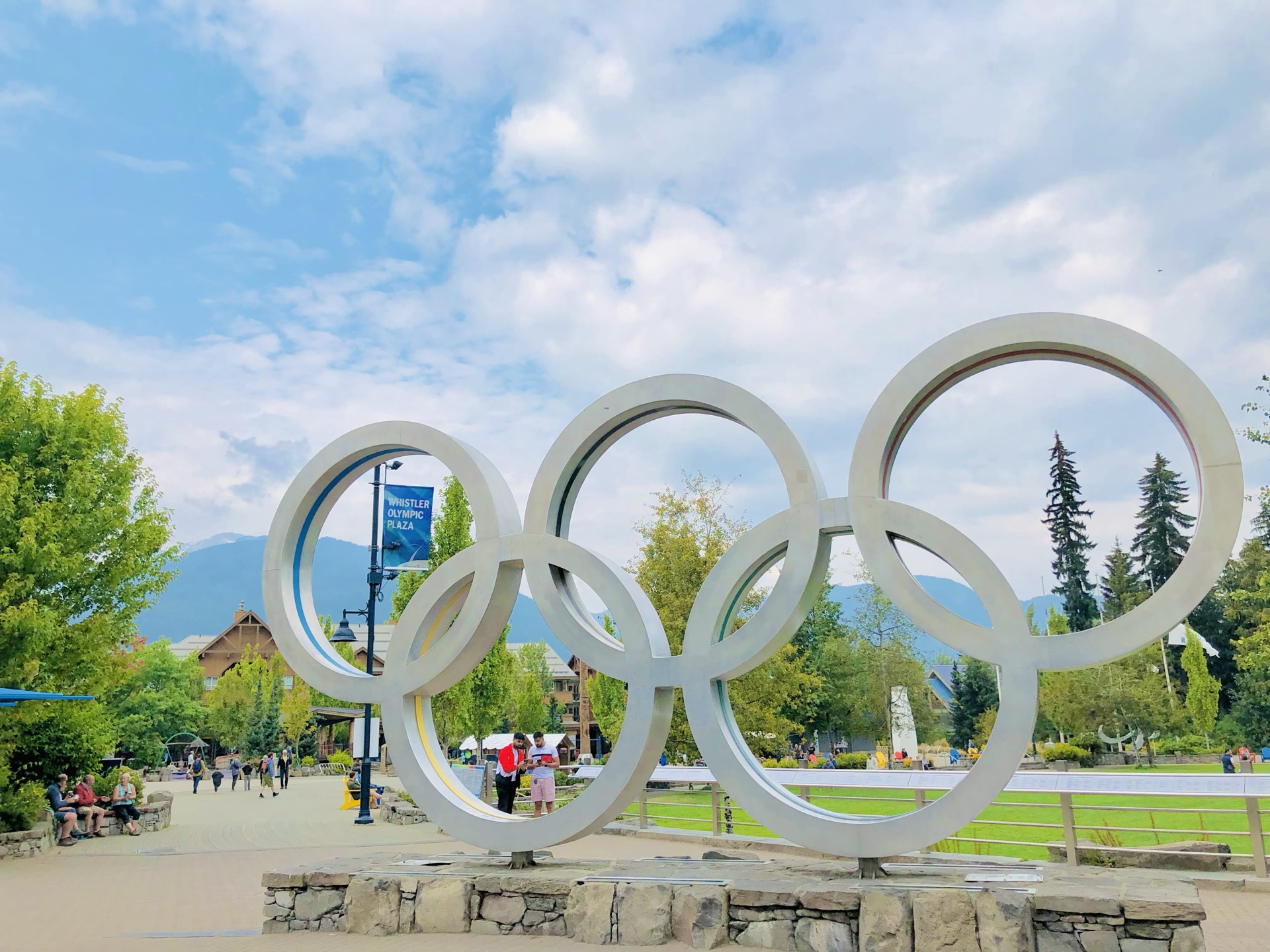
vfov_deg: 49.7
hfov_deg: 63.4
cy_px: 476
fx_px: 1027
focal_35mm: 28
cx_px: 635
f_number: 1.8
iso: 20
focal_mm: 4
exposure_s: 1/2114
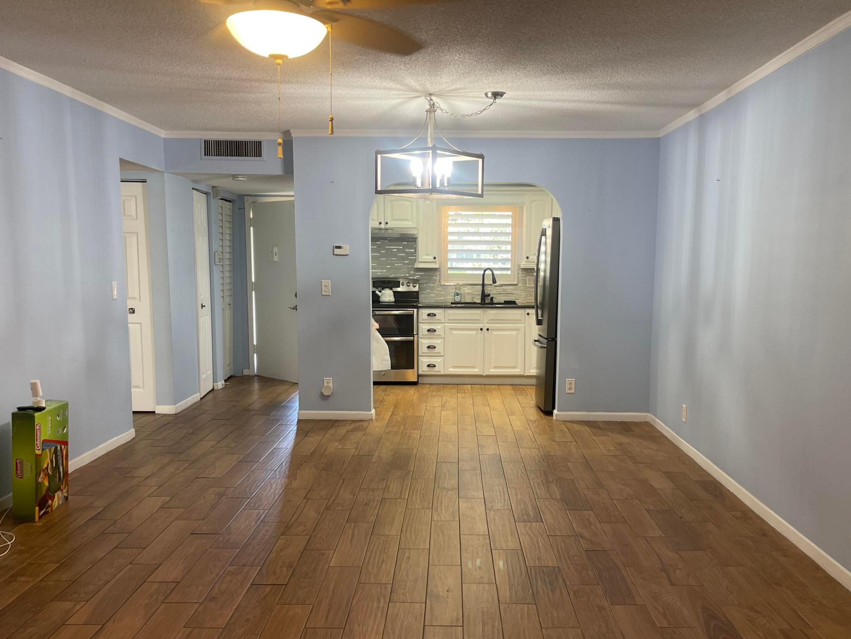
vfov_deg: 46.7
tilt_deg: -8.8
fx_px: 738
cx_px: 458
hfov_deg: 59.9
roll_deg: -1.2
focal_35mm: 30
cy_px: 358
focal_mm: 5.1
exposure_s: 1/60
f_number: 1.6
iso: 80
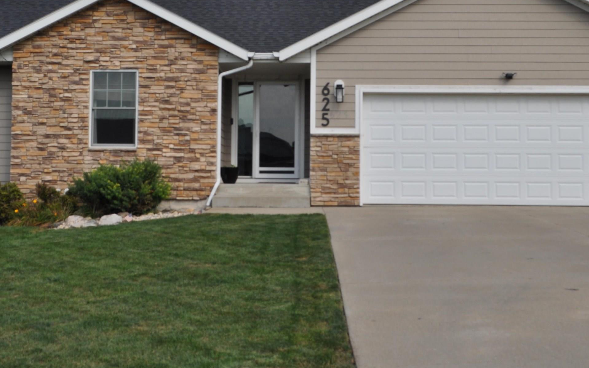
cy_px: 152
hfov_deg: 41.0
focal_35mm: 49
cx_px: 256
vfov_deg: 26.3
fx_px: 787
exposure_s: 1/400
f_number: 9
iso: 200
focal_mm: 20
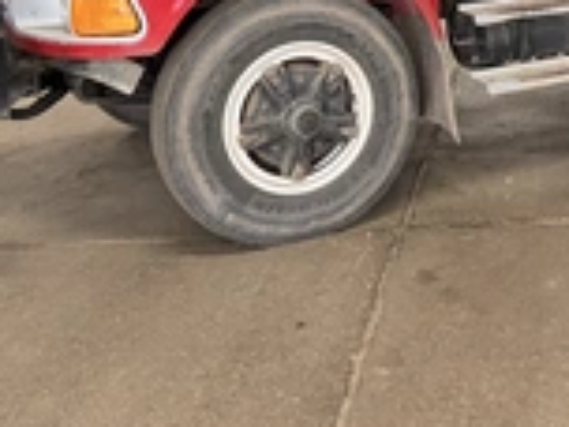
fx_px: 1036
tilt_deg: -2.5
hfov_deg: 29.2
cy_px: -67
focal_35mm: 63
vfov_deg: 21.8
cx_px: 535
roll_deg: +2.3
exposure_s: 1/60
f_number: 1.78
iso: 800
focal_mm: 6.76
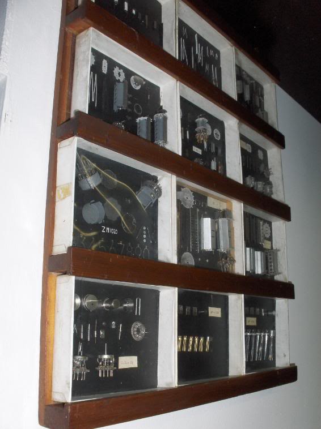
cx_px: 160
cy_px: 214
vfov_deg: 63.5
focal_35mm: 28
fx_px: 347
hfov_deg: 49.6
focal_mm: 5.8
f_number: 5.6
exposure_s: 1/60
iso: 50
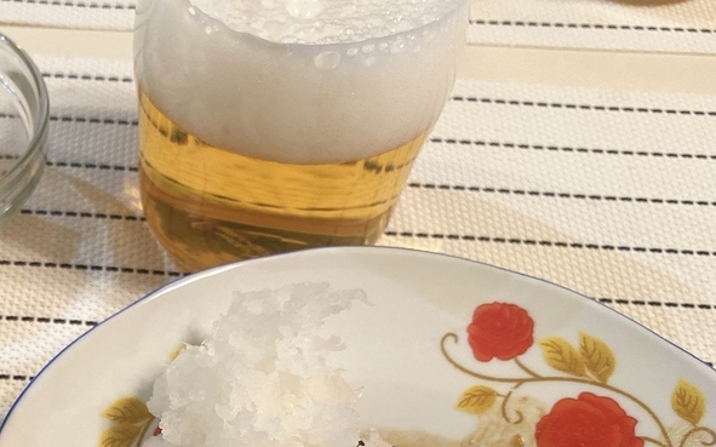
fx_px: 1092
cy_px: 516
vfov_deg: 21.7
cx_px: 50
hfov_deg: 34.0
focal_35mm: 56
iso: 200
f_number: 1.8
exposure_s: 1/50
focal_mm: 4.25
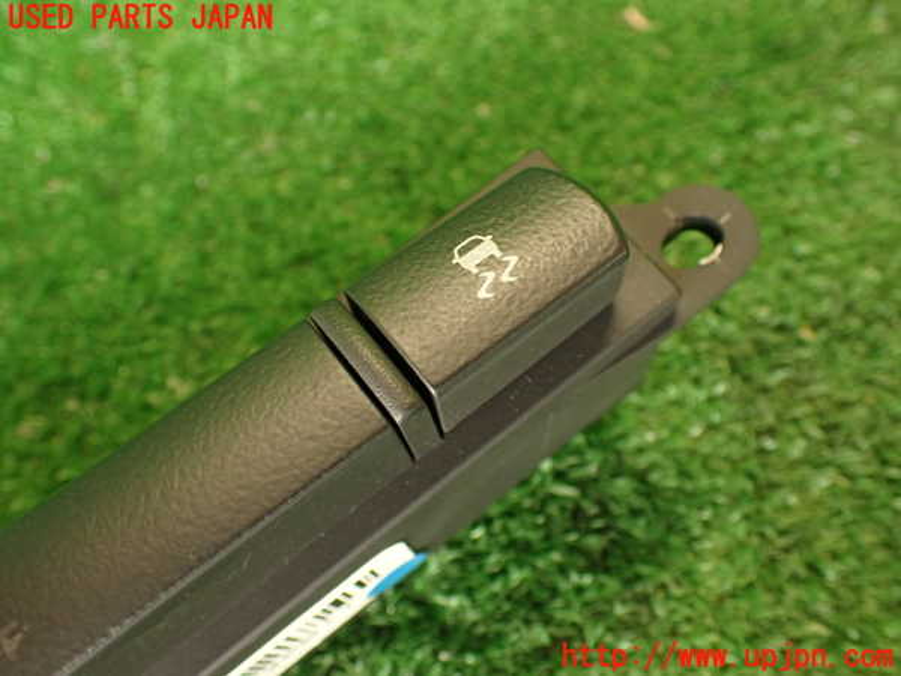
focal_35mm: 32
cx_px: 450
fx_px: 833
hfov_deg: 56.8
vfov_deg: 44.2
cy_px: 338
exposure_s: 1/30
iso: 250
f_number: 2.4
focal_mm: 5.79
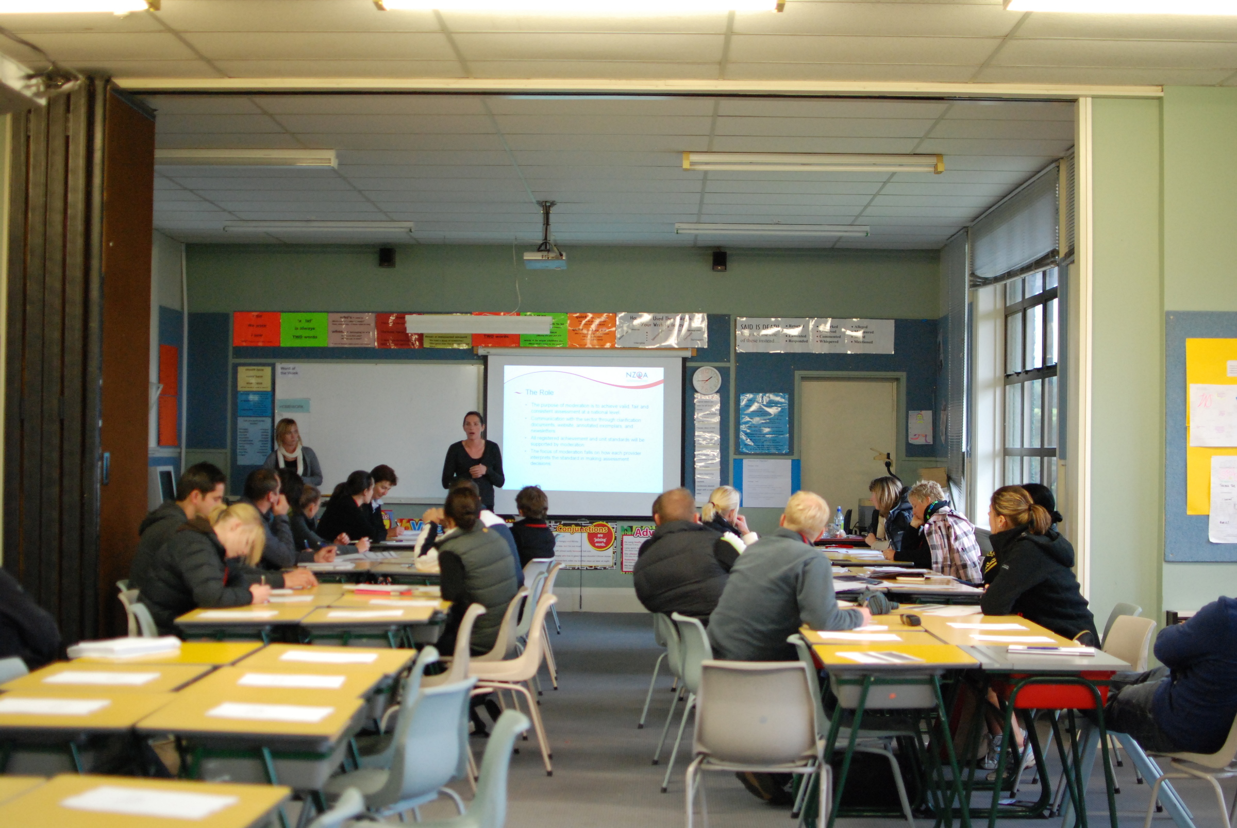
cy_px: 414
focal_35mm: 52
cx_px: 618
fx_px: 1806
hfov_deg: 37.8
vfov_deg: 25.8
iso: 1000
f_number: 1.8
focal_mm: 35
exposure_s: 1/250
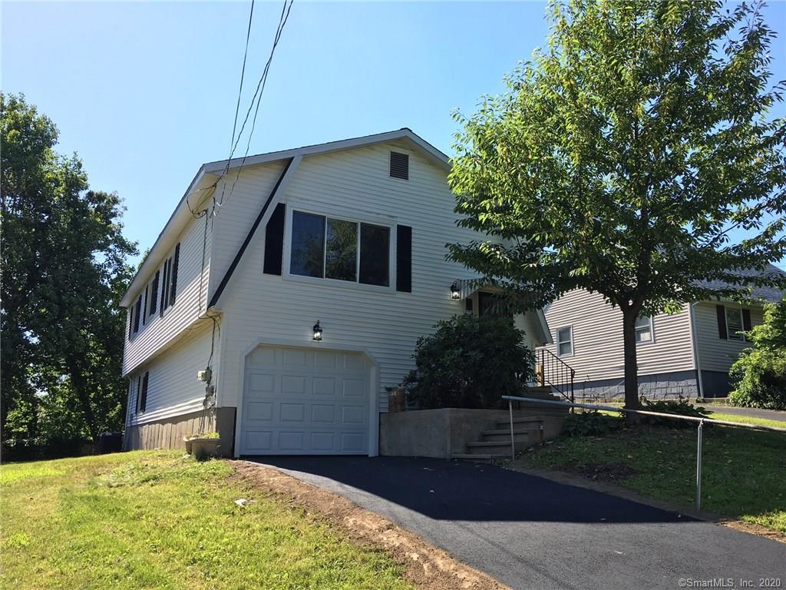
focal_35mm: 29
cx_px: 393
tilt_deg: +14.7
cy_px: 295
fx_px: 658
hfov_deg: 61.7
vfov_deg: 48.2
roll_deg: -0.3
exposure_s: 1/712
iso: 25
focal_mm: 4.15
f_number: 2.2
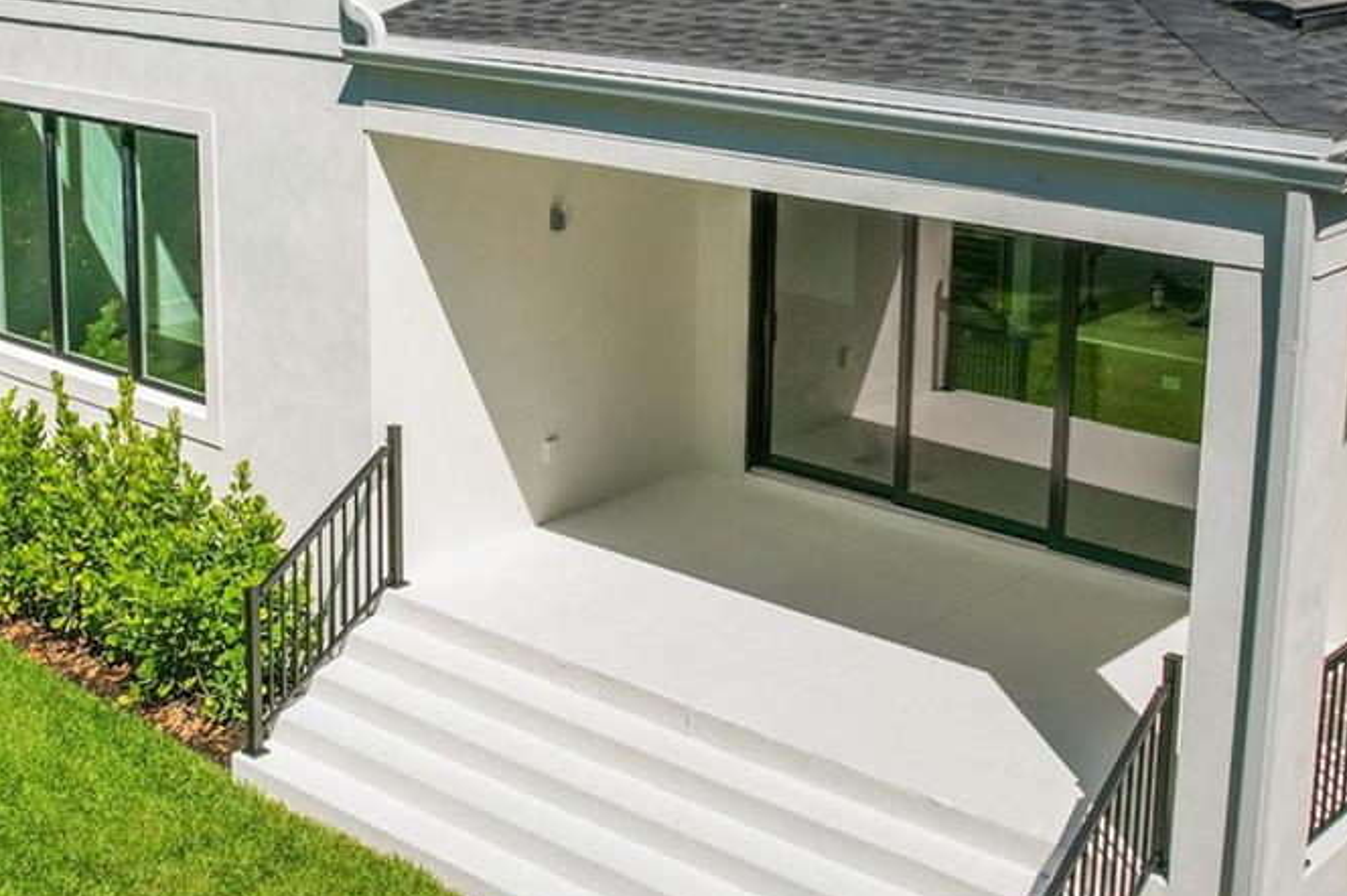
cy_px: 221
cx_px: 517
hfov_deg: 37.3
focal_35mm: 53
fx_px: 1982
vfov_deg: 25.2
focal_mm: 8.38
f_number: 2.8
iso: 100
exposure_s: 1/3200
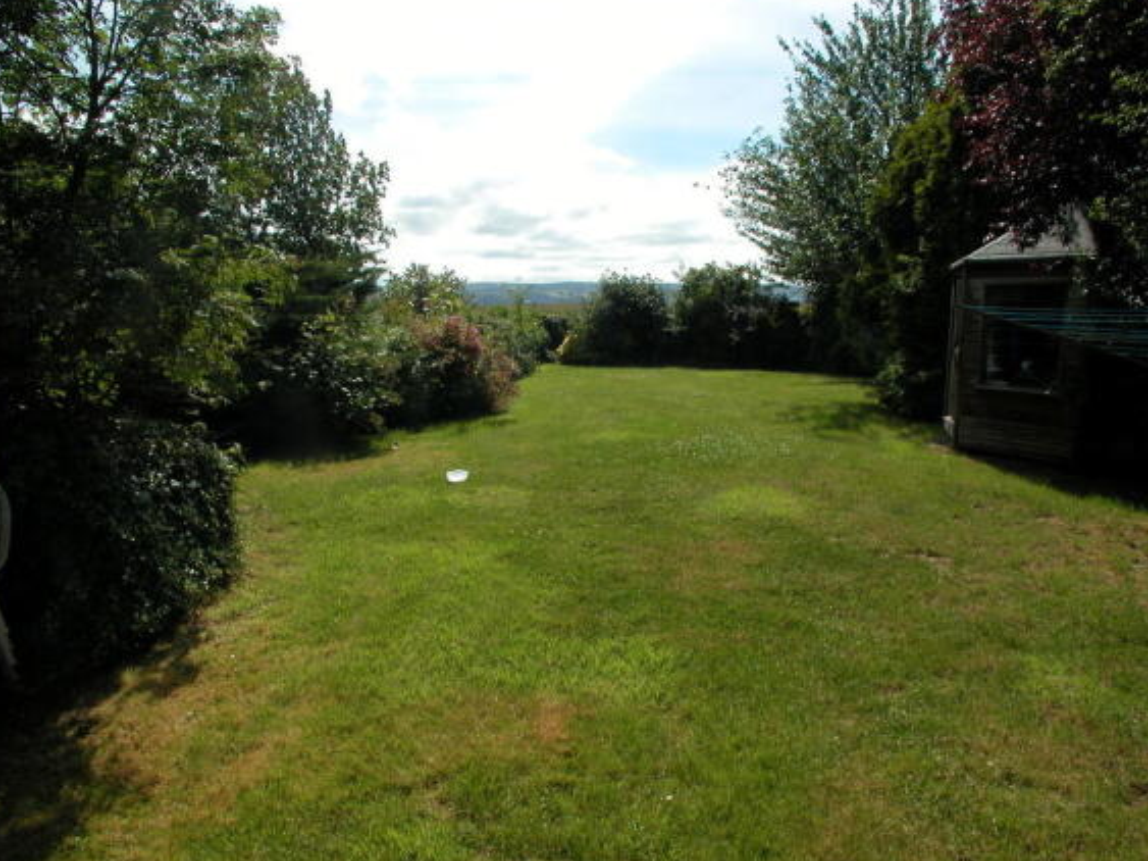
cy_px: 432
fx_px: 962
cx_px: 570
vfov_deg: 48.2
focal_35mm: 29
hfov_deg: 61.7
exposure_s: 1/368
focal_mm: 7.1
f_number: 7.1
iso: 100
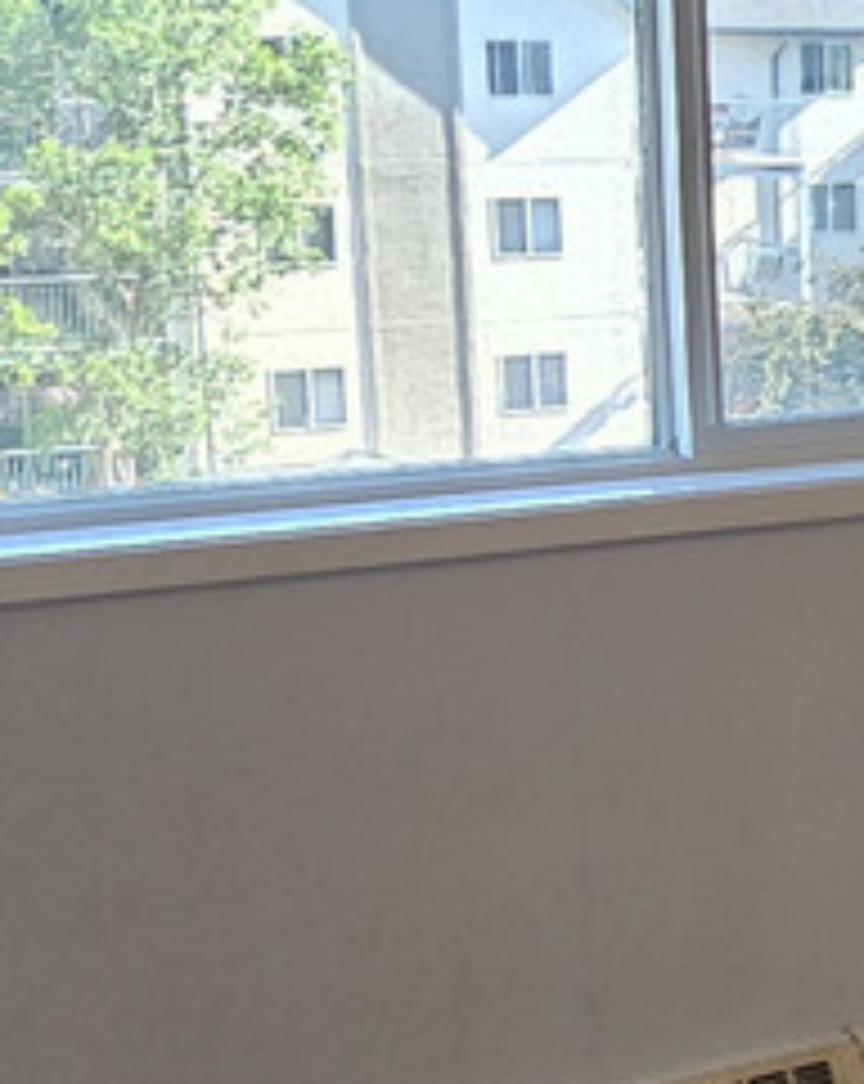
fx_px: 2596
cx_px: 1516
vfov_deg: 23.6
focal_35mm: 81
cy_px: 531
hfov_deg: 16.2
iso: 80
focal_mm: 2.2
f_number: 2.2
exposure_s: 1/120
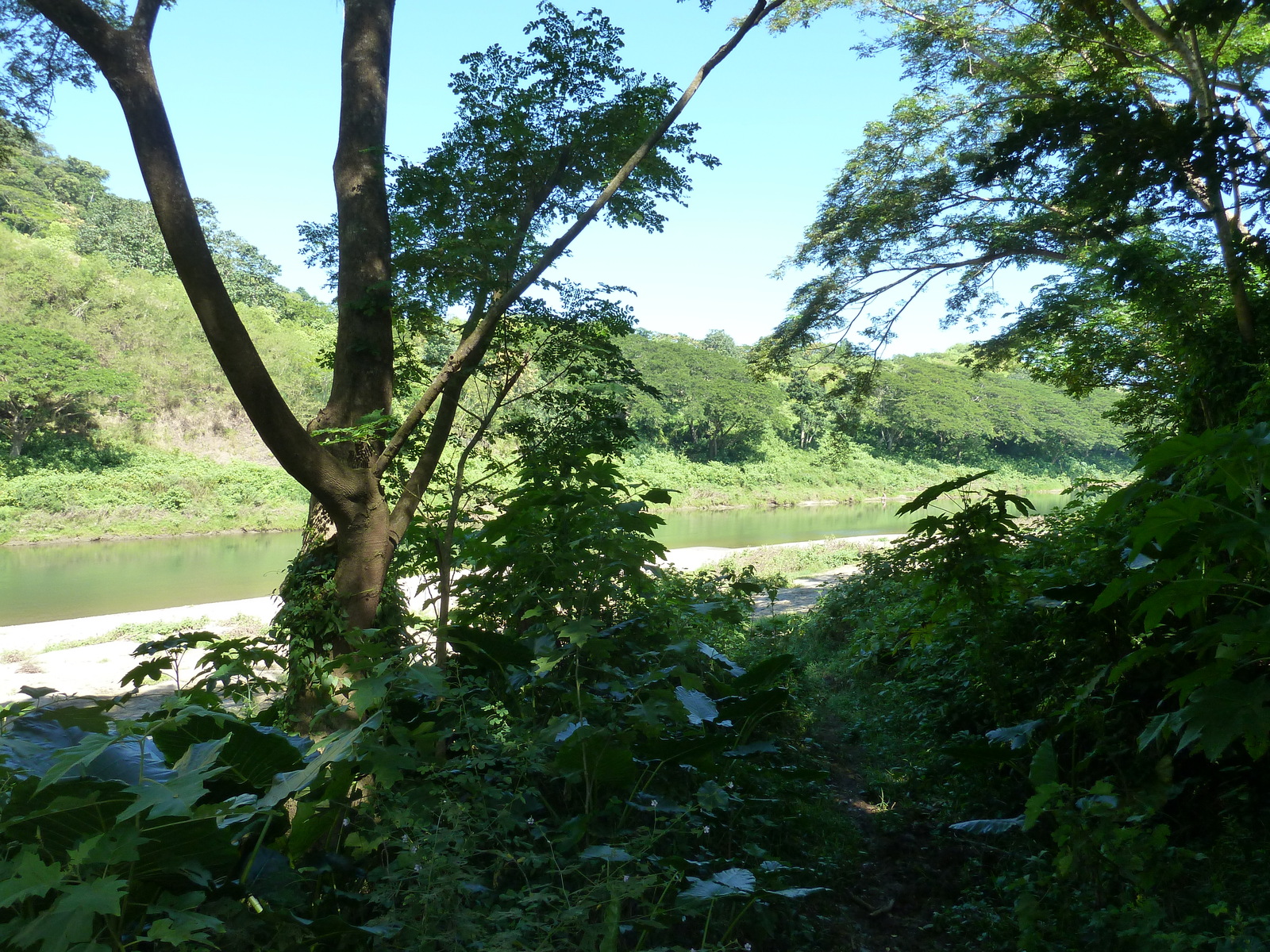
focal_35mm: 25
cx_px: 635
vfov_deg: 54.9
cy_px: 476
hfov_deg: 69.4
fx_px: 917
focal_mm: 4.1
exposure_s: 1/125
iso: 125
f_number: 4
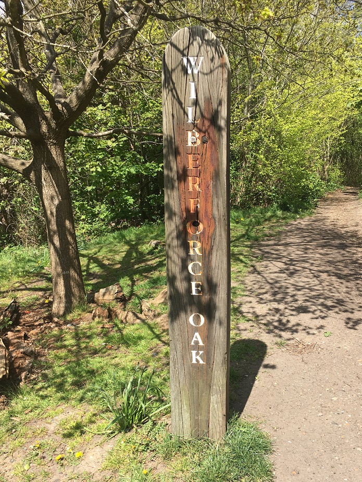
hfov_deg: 48.2
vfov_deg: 61.6
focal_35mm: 29
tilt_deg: -14.0
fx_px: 404
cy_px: 241
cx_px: 181
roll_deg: +0.1
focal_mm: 4.15
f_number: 2.2
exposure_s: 1/746
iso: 25
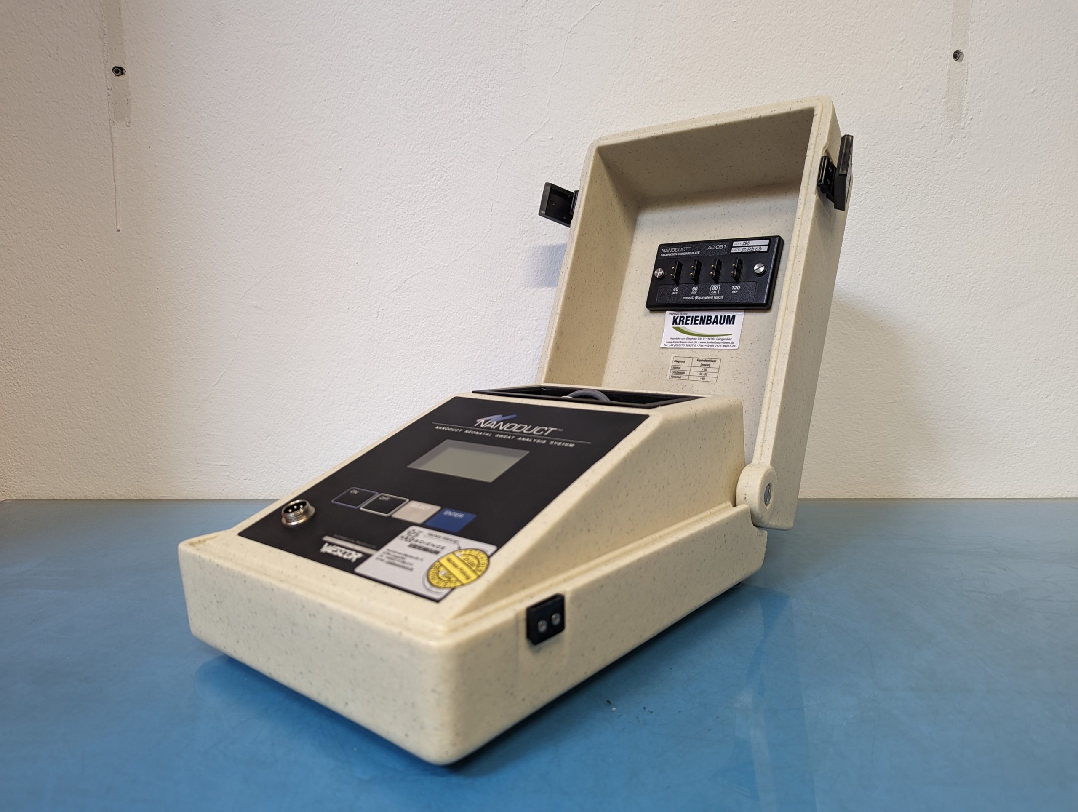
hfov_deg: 71.5
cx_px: 539
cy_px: 406
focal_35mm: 24
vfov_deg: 56.9
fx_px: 749
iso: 94
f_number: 1.85
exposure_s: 1/27.3
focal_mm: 6.81
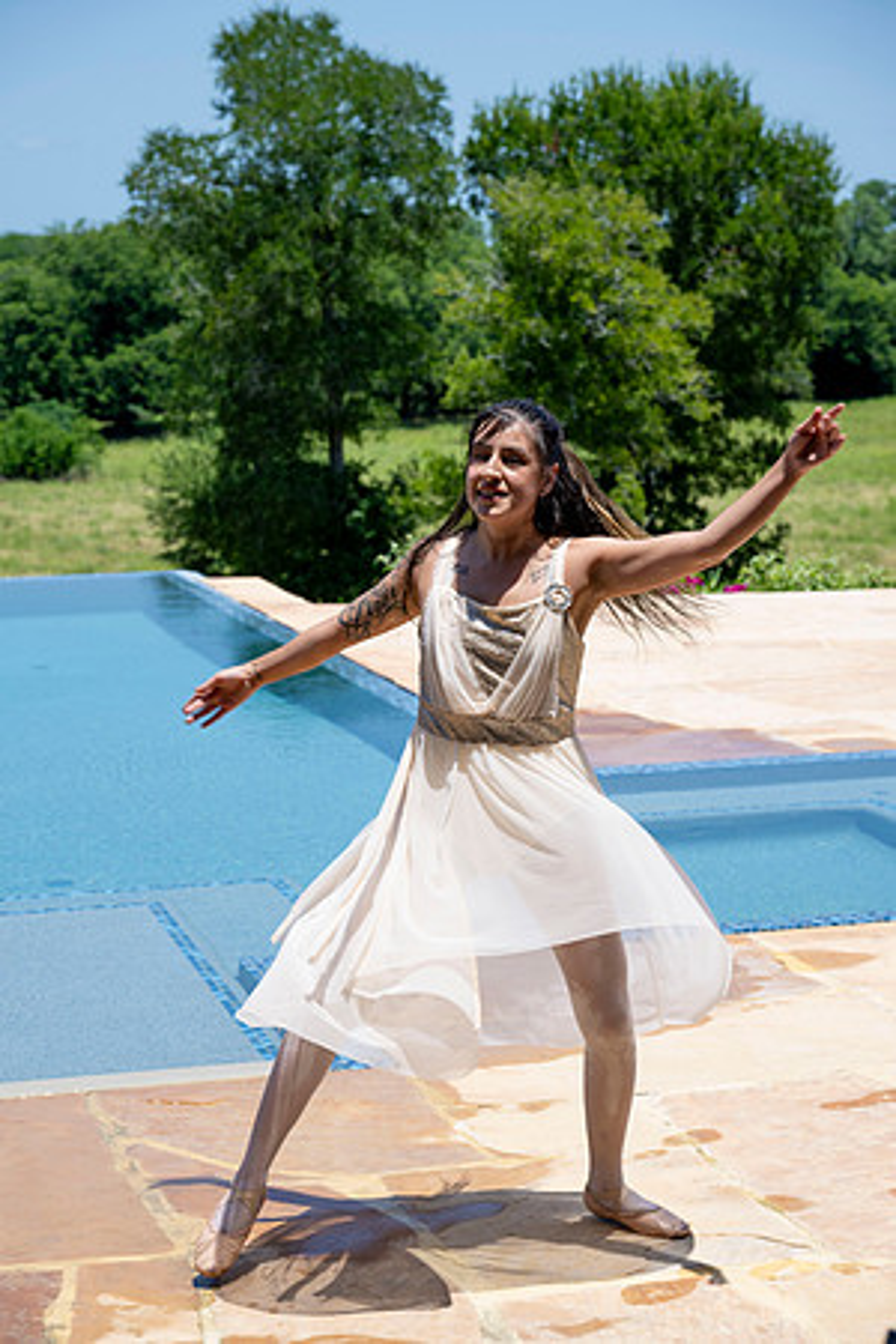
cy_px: 672
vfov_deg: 26.7
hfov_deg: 17.9
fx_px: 2837
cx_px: 448
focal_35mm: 76
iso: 125
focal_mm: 76
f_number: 7.1
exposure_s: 1/320
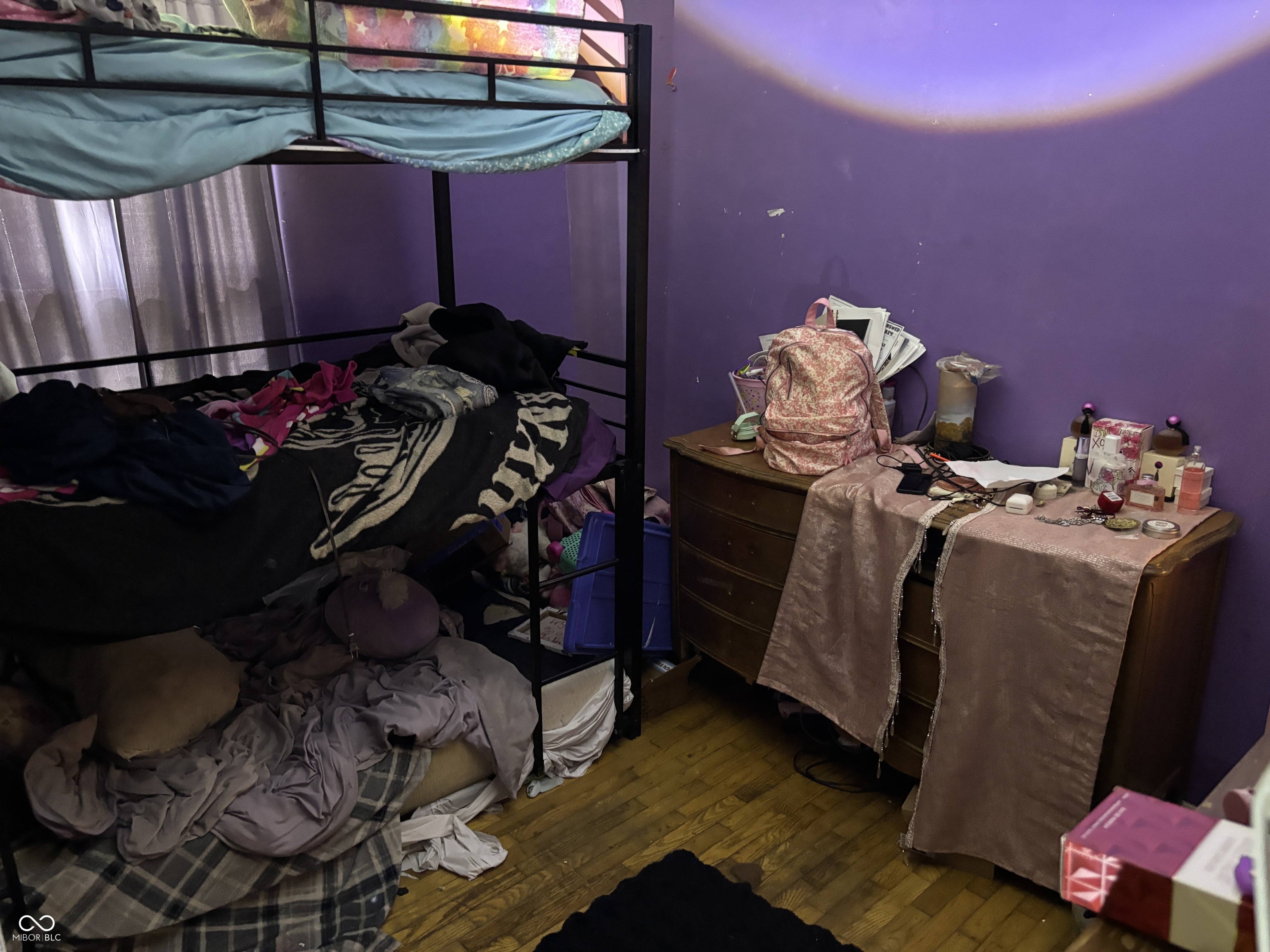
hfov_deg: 67.3
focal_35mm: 26
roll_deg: +1.6
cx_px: 635
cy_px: 476
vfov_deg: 53.1
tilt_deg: -17.0
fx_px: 954
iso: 800
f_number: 1.6
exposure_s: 1/29
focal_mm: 5.96
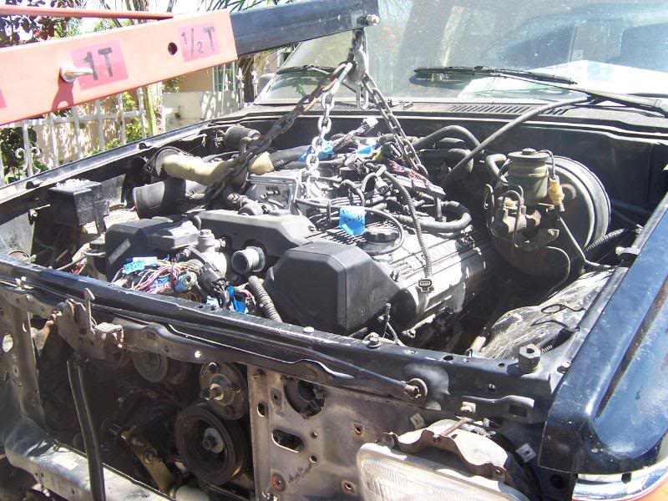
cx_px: 334
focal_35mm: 33
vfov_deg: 42.9
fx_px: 637
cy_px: 250
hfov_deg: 55.4
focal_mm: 5.5
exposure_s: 1/180
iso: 80
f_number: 3.4
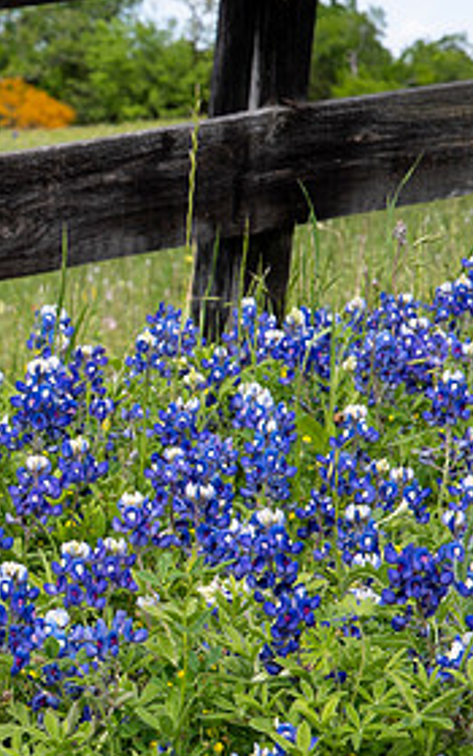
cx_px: -151
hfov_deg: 7.8
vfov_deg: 12.7
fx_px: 3403
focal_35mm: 165
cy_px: 412
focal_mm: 52
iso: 100
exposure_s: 1/60
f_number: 13
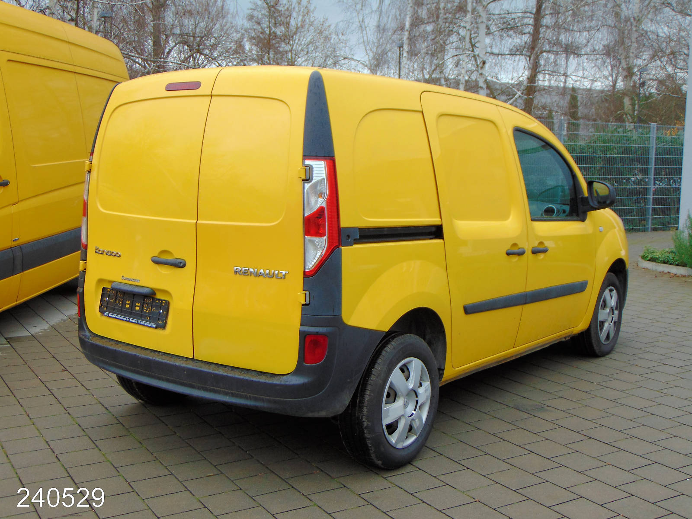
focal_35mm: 42
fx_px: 840
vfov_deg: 34.3
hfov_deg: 44.8
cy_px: 260
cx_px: 346
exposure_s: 1/80
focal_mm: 7.6
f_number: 3.3
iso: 80
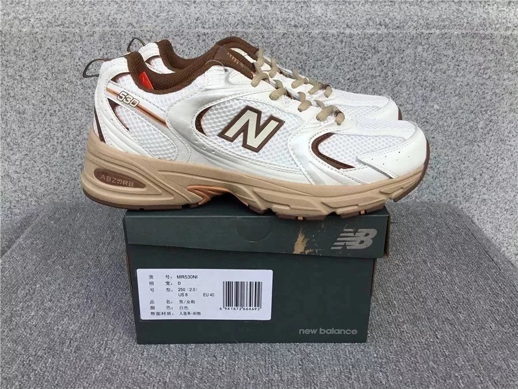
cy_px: 194
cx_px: 259
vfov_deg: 45.4
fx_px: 464
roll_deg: -0.2
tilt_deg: -22.5
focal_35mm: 31
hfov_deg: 58.4
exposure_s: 1/1006
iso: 25
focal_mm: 3.3
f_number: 2.4
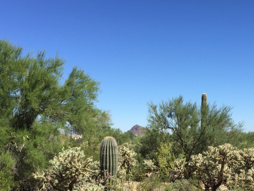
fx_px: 367
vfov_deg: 28.3
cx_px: 144
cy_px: 161
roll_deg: -0.7
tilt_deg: -4.6
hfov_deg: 38.1
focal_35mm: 50
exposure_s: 1/1582
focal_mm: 4.15
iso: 32
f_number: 2.2
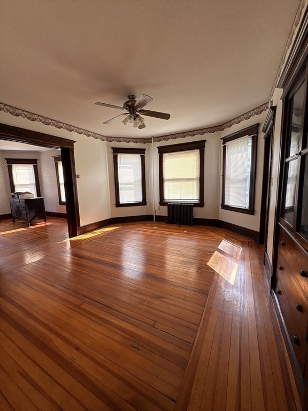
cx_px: 154
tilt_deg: -5.5
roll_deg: +1.2
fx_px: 166
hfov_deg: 85.7
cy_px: 206
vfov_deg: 102.1
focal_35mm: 14
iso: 80
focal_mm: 2.22
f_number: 2.2
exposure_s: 1/125
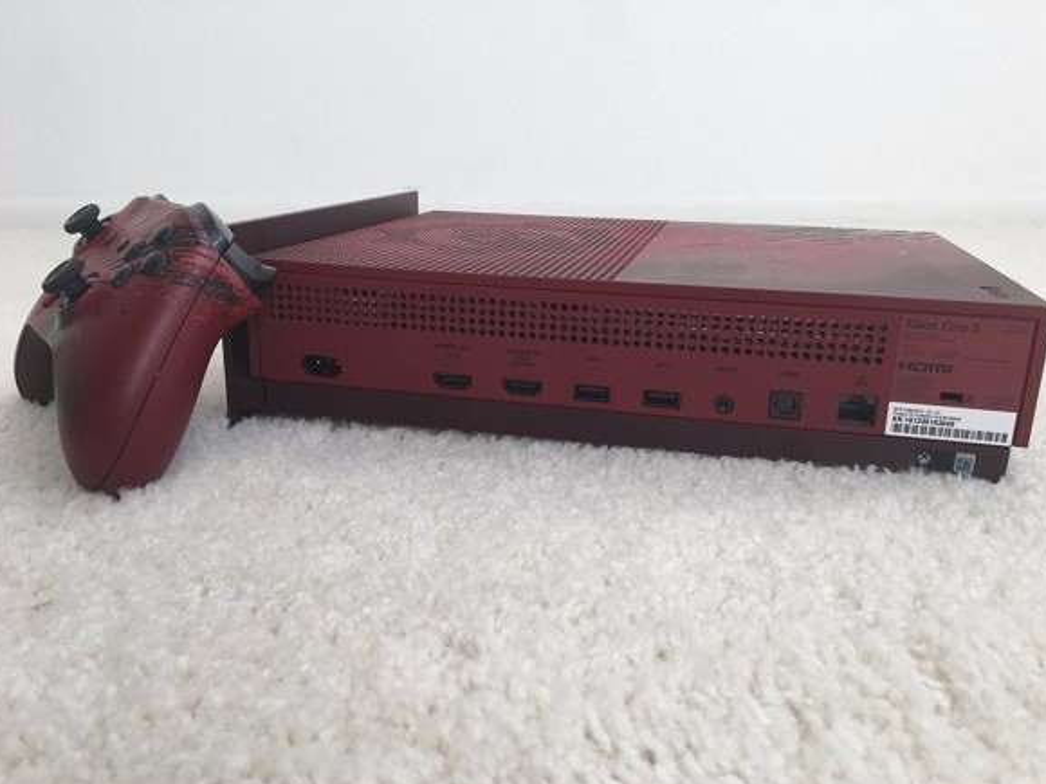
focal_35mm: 30
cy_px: 404
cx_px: 528
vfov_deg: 46.8
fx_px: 907
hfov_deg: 60.0
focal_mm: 4.15
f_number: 2.2
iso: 40
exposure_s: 1/120
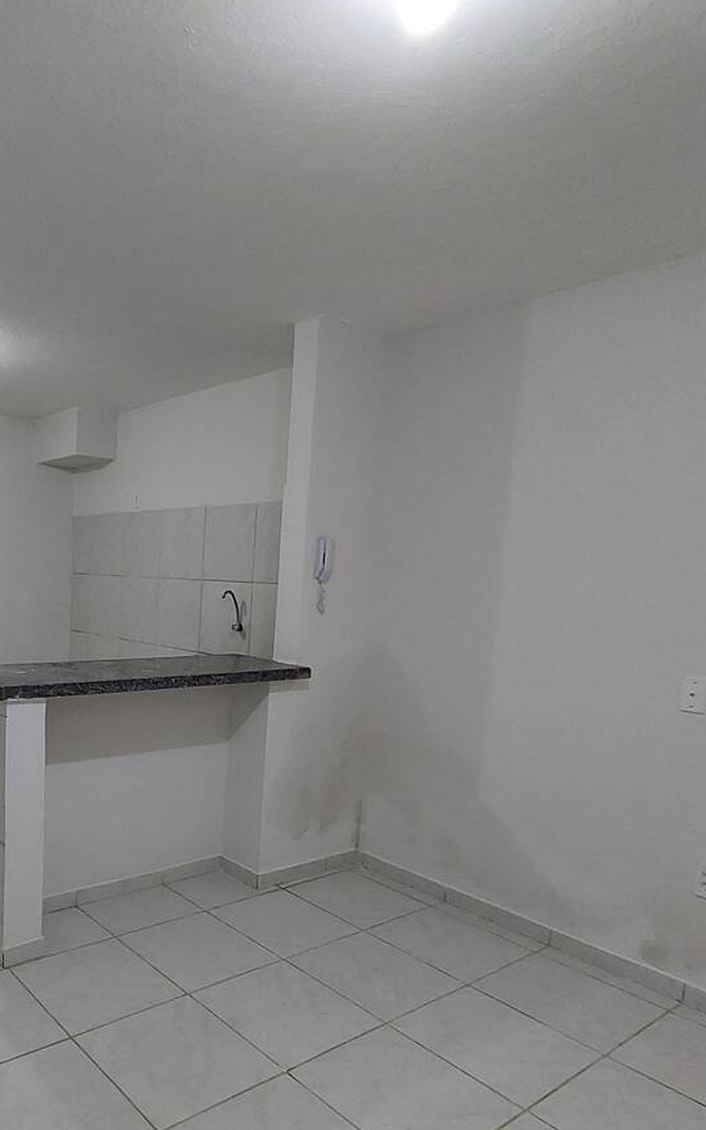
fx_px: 708
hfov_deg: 49.5
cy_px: 680
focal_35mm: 23
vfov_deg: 76.3
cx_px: 131
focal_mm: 1.74
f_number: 2.2
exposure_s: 1/40
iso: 320
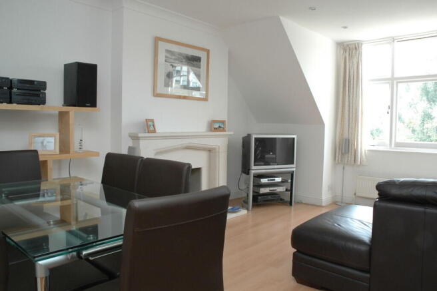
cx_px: 218
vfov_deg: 47.8
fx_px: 327
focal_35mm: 27
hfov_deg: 67.4
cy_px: 146
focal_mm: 18
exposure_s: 1/13
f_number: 11
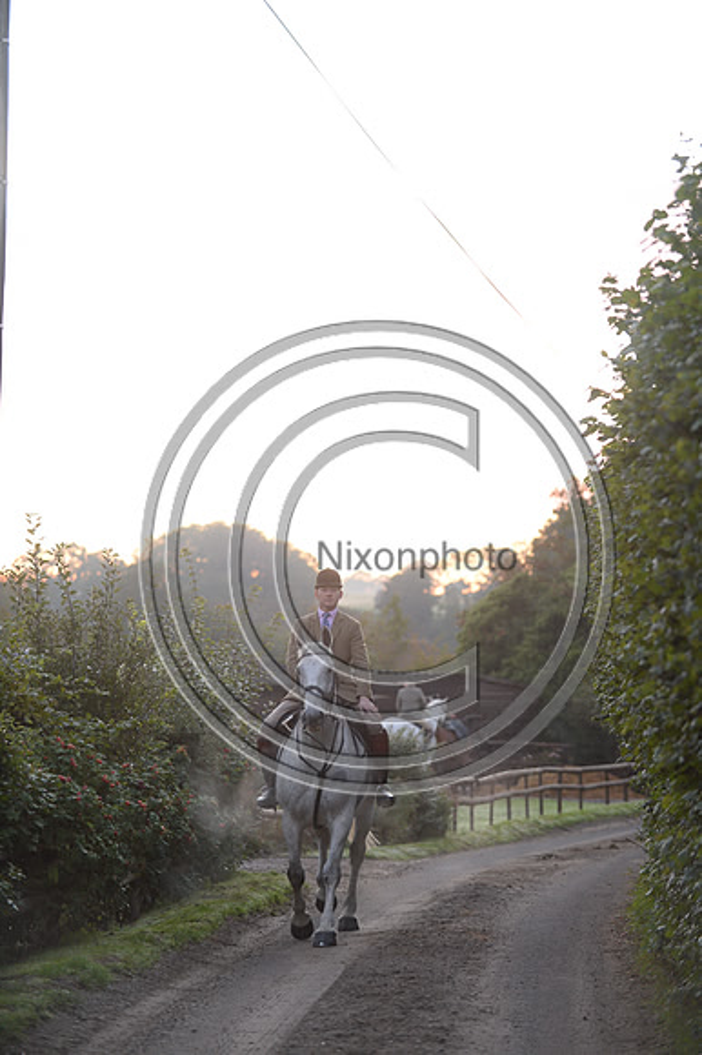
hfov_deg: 12.4
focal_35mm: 110
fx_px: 3221
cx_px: 351
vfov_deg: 18.6
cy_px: 528
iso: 2000
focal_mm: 110
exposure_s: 1/160
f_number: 2.8
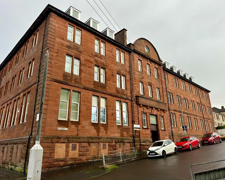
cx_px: 115
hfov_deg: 66.0
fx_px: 173
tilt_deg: +20.1
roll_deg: +1.6
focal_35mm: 26
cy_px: 88
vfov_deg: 54.9
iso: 80
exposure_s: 1/392
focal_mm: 6.86
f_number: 1.78
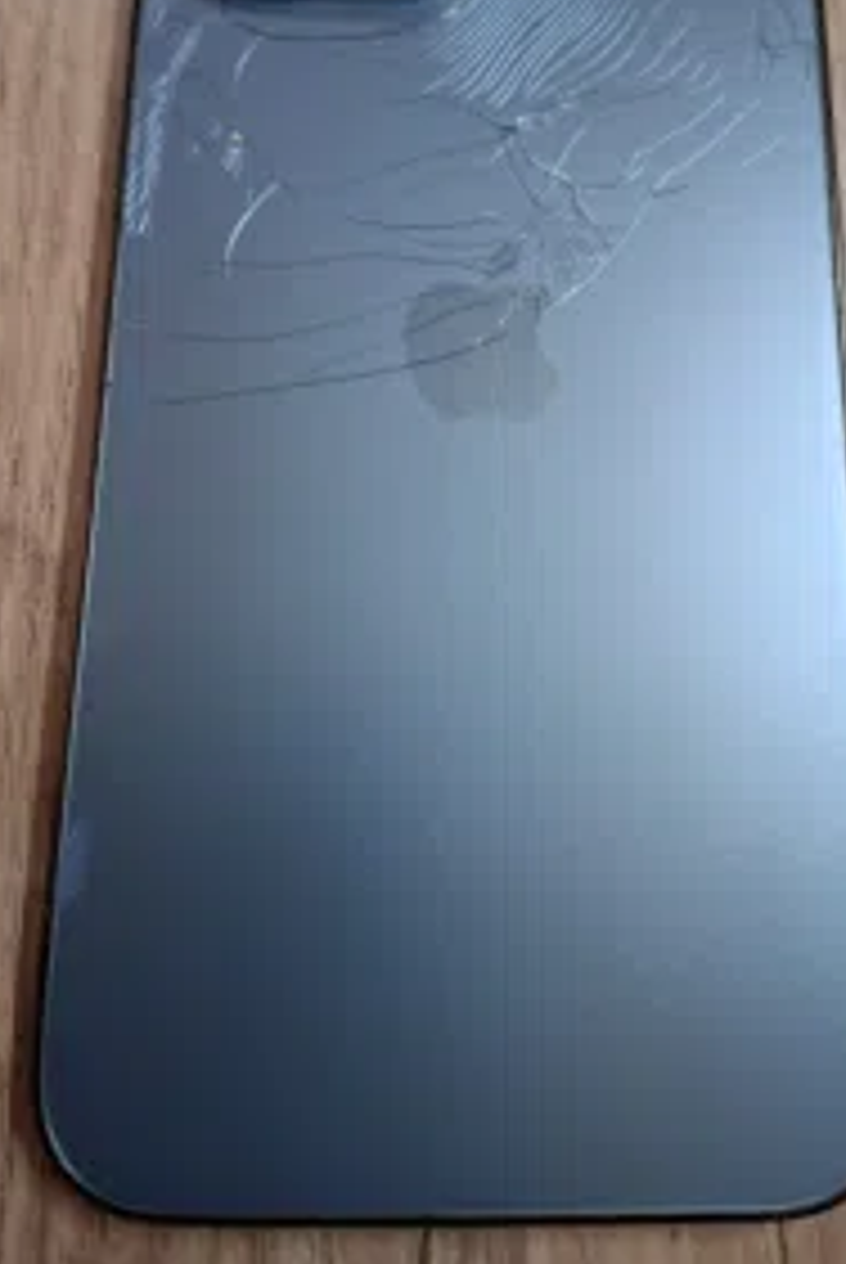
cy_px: 441
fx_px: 1195
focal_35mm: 34
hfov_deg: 38.9
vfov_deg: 54.8
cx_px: 464
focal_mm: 5.54
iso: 400
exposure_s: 1/33
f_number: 1.8
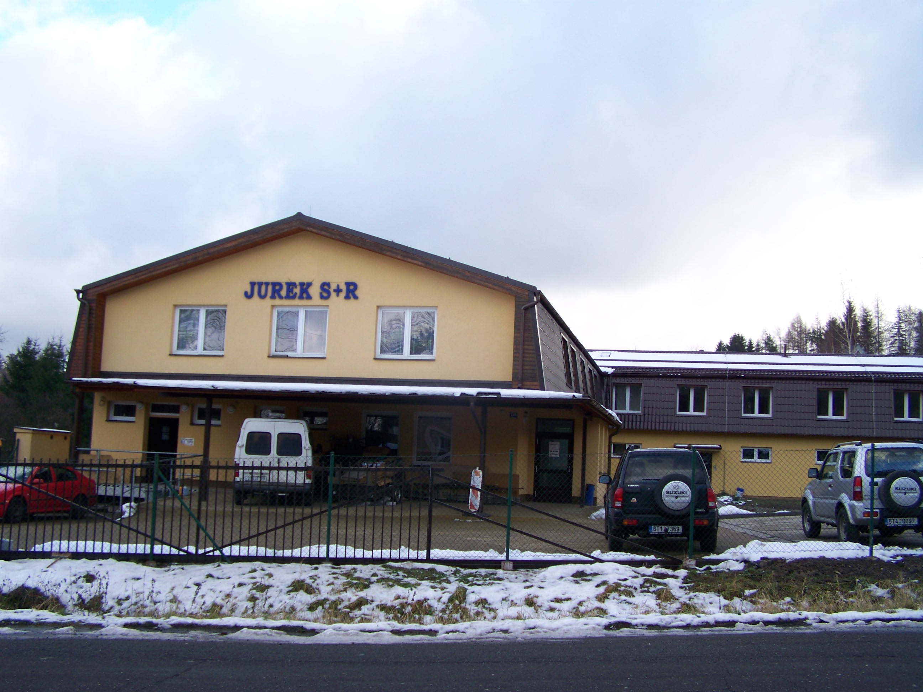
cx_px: 462
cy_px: 346
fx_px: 1013
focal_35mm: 38
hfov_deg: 49.0
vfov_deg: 37.7
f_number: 2.8
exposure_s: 1/160
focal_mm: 6.3
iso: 64
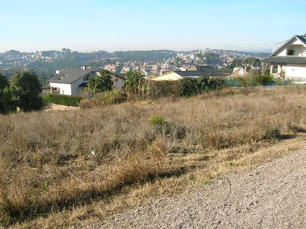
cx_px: 153
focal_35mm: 34
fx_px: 301
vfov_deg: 41.8
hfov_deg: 54.0
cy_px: 114
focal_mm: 5.7
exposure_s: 1/190
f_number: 4.9
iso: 50
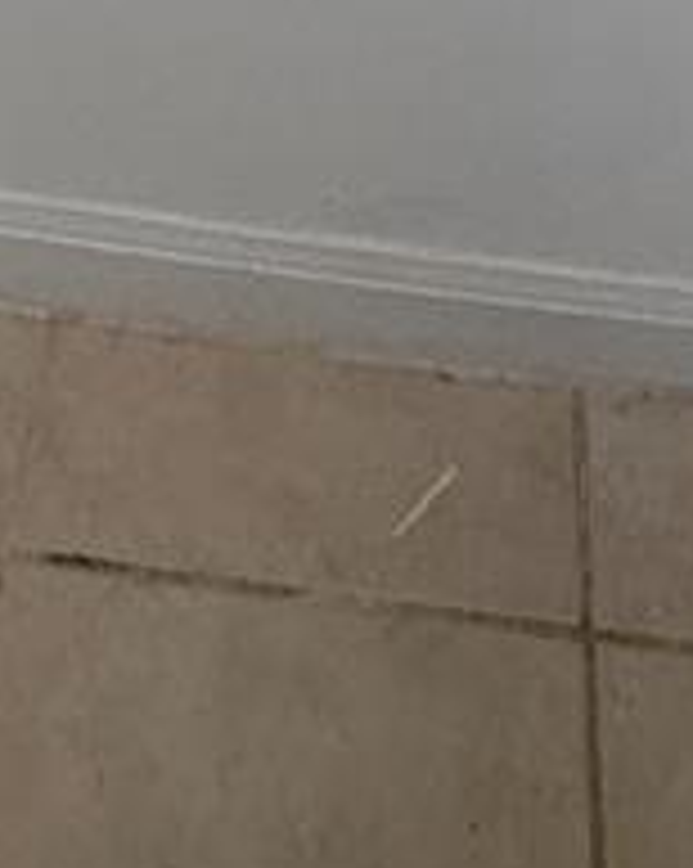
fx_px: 2183
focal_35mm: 85
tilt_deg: -12.9
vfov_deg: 14.0
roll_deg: -2.2
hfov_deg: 18.0
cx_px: 256
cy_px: -1300
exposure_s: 1/120
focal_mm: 2.22
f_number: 2.2
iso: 250
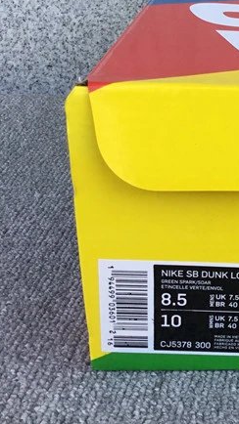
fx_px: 789
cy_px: 137
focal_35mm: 70
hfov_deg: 15.5
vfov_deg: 29.9
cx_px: 385
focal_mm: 3.3
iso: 25
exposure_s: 1/189
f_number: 2.4
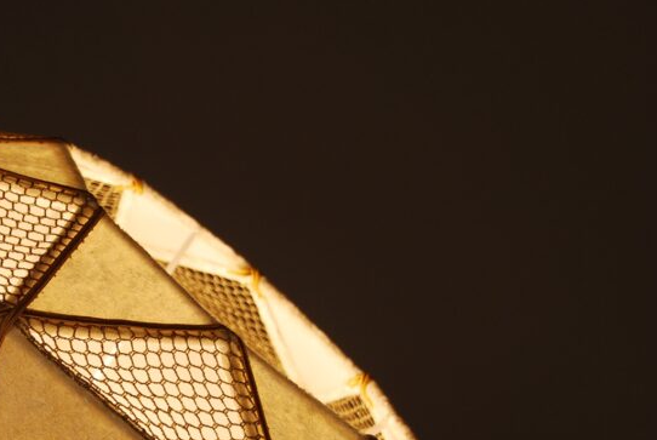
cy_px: 412
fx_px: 1864
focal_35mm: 102
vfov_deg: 13.3
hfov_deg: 19.7
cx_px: 84
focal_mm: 36
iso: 180
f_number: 5.6
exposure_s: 1/125
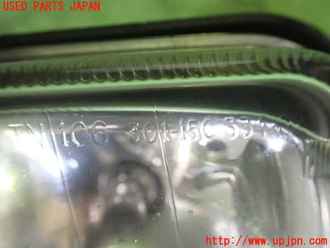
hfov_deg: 60.0
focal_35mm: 30
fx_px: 286
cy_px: 124
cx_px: 165
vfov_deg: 46.8
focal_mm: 5.4
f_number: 2.3
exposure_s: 1/40
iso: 800
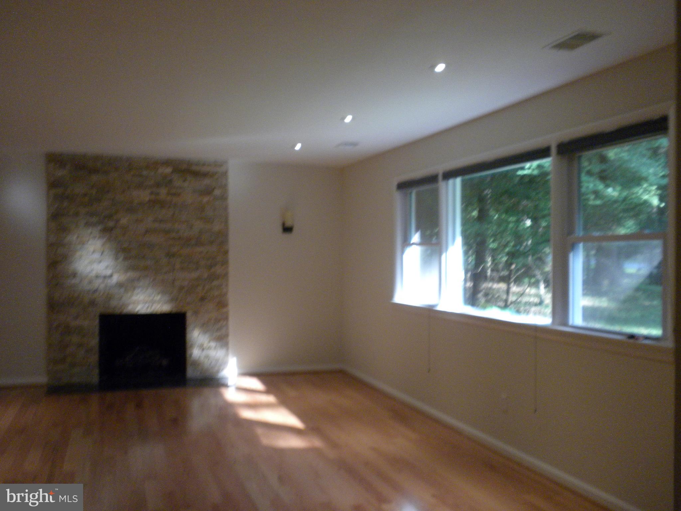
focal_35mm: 37
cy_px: 256
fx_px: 728
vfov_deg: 38.7
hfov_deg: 50.1
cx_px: 340
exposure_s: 1/64.6
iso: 357
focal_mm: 6.6
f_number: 3.5
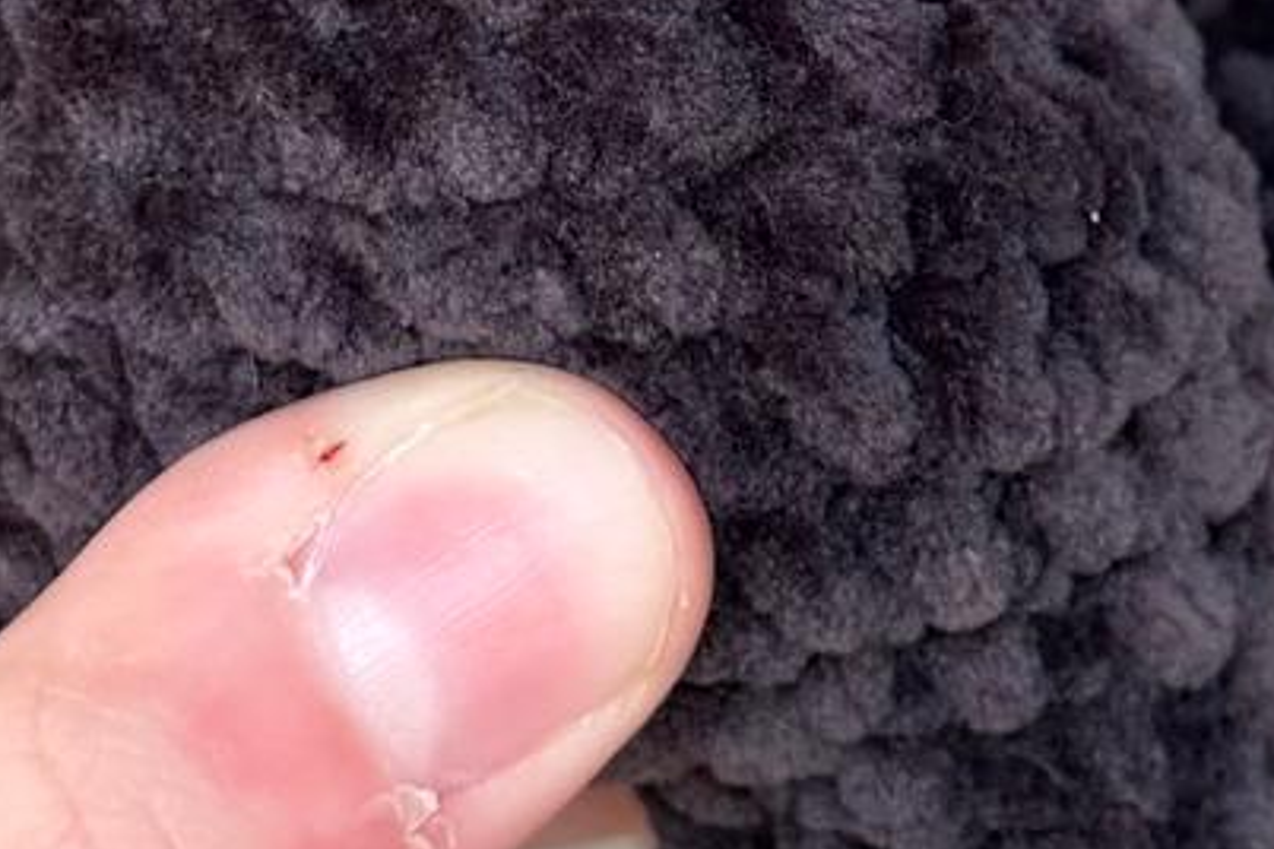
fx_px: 5626
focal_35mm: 159
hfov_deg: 12.9
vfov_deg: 8.5
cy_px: -285
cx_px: 593
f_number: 1.78
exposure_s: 1/121
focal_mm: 6.76
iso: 80
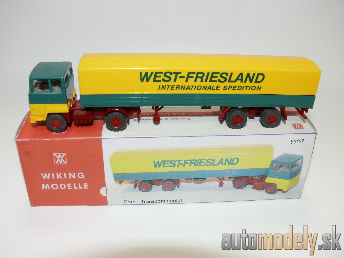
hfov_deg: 50.1
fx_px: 368
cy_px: 129
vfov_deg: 38.7
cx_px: 172
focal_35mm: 37
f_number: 4
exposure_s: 1/30
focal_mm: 7.7
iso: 100
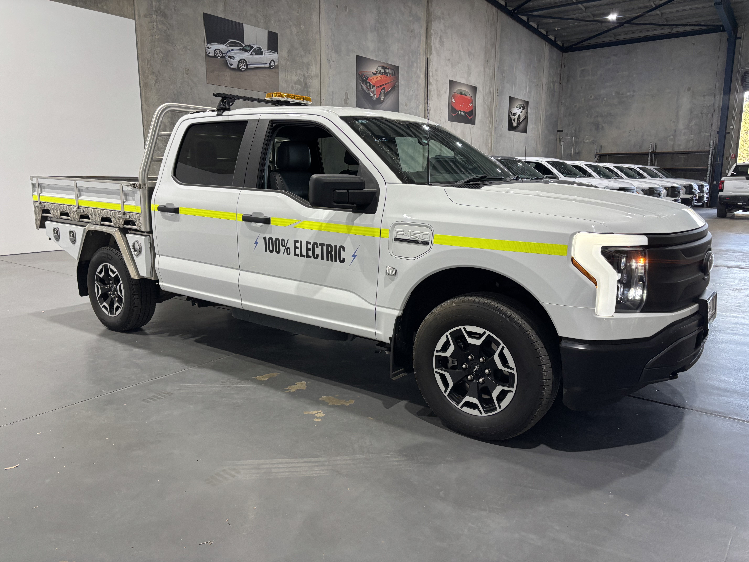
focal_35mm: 26
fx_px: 563
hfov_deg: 67.3
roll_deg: -0.6
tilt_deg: -8.8
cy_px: 281
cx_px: 374
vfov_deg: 53.1
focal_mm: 5.96
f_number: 1.6
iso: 125
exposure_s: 1/101
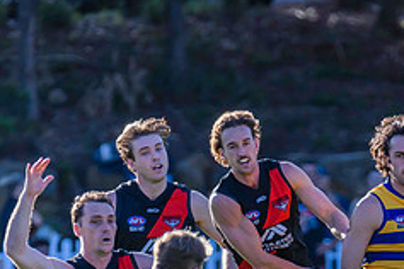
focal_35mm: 1296
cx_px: 375
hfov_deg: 1.6
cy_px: 295
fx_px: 14543
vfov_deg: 1.1
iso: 800
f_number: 6
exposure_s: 1/2000
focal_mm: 450
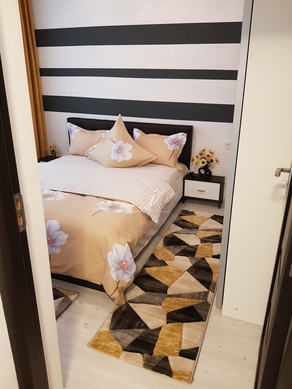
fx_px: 292
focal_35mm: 26
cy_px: 194
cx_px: 146
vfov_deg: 67.3
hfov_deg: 53.1
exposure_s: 1/16
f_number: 1.7
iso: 200
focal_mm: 4.2
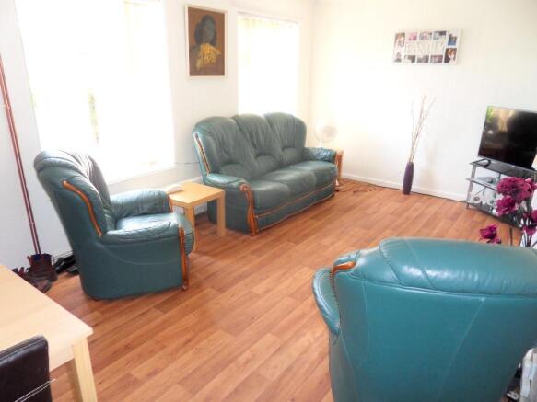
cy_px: 201
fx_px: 372
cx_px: 268
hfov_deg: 71.6
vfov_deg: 56.8
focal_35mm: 24
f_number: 3.3
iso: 100
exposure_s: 1/30
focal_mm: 4.2
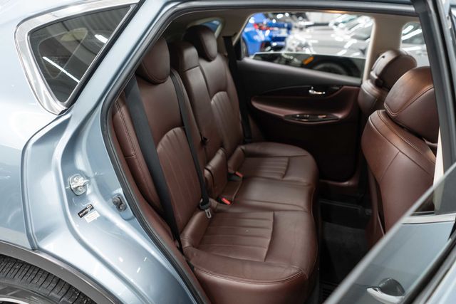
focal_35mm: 28
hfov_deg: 65.5
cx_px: 228
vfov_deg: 46.4
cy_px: 152
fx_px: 355
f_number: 3.2
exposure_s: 1/50
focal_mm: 28
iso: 1000
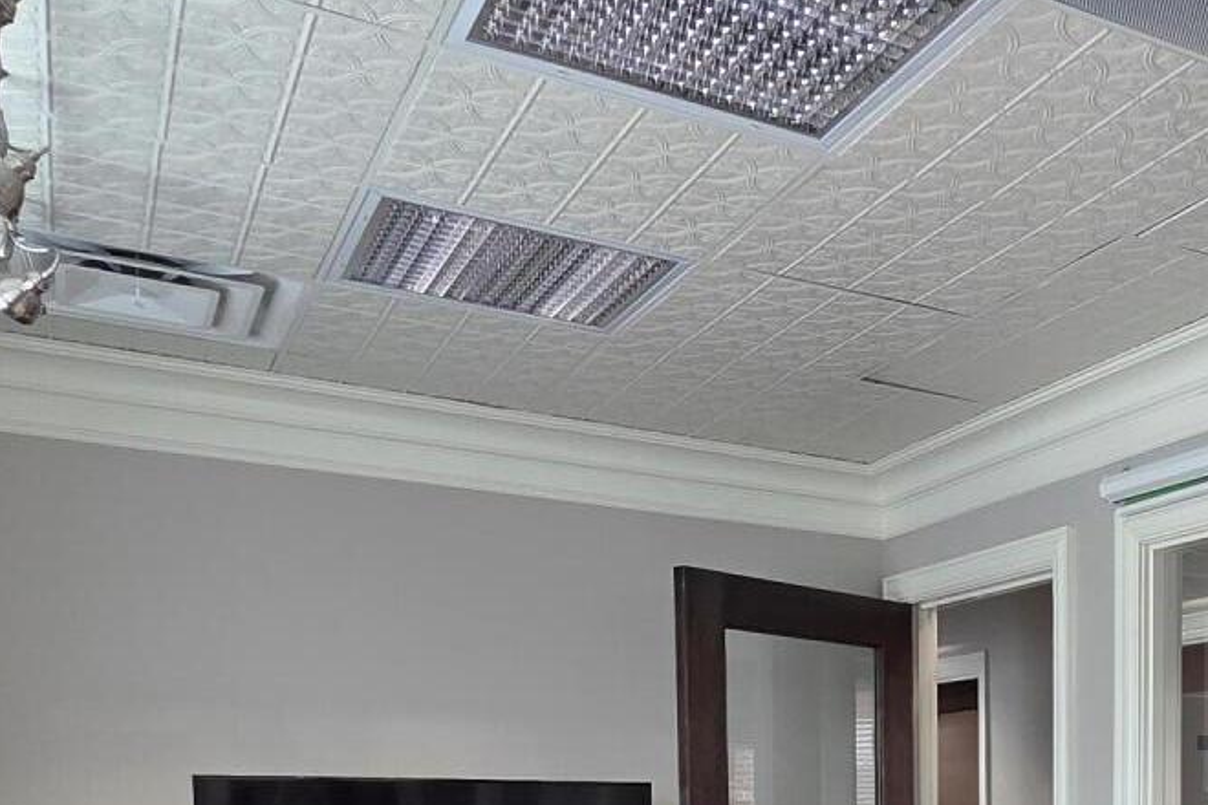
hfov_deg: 42.5
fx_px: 1376
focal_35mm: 41
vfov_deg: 29.1
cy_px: 915
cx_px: 1138
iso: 125
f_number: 2.2
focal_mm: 2.2
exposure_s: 1/120
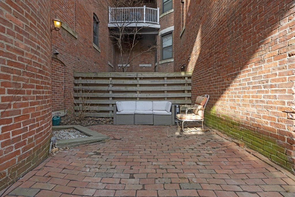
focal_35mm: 16
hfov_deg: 96.7
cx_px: 148
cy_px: 98
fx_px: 131
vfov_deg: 73.8
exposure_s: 1/40
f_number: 9
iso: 320
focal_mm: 16
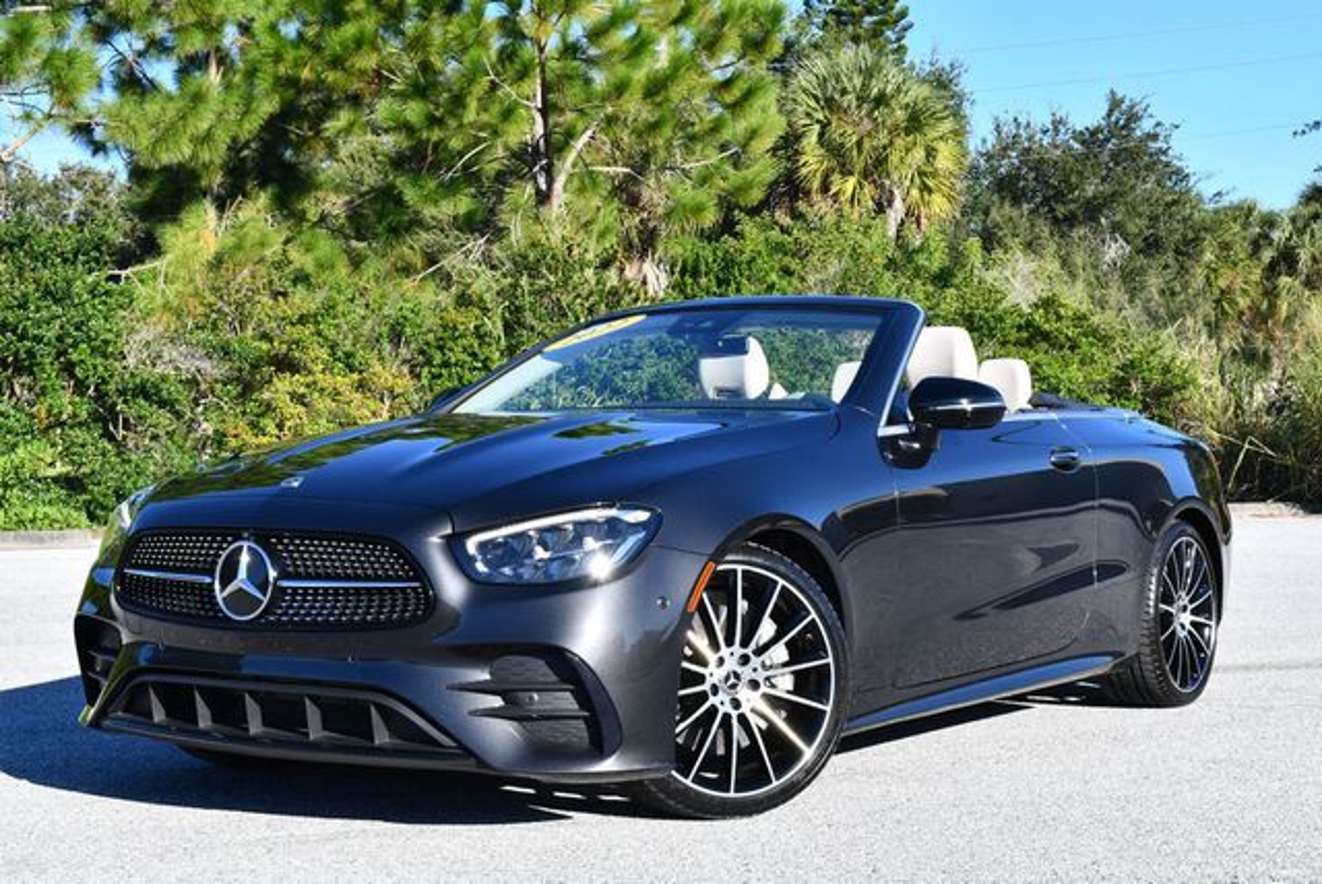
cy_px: 442
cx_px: 661
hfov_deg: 34.5
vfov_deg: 23.4
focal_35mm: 58
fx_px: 2132
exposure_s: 1/250
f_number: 8
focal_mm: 29
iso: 200
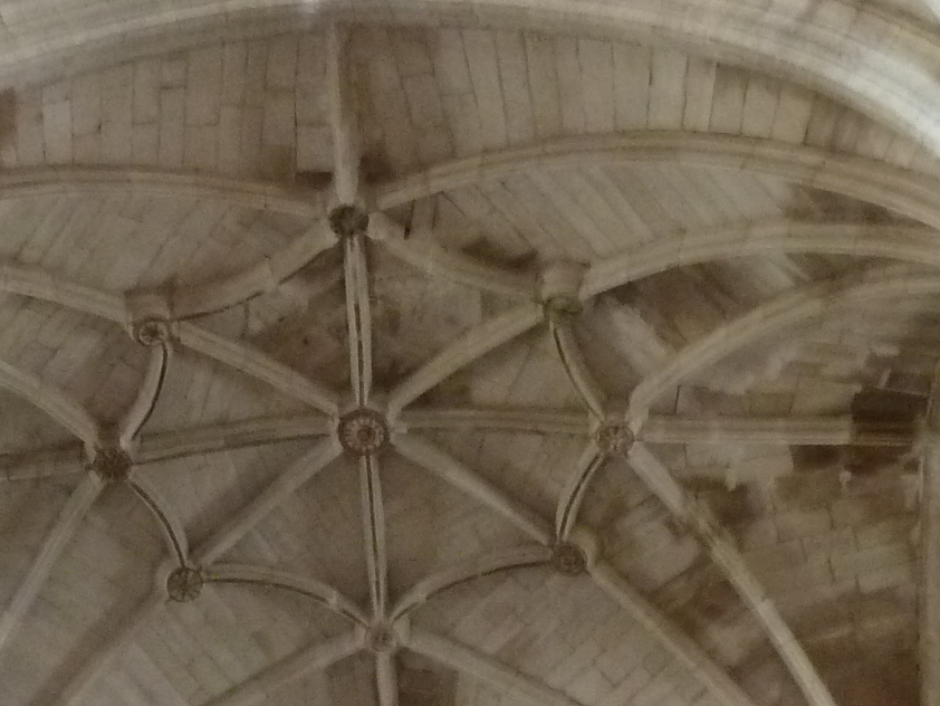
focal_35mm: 76
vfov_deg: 18.3
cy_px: 870
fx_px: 2064
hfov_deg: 25.6
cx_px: 393
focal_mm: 4.1
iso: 400
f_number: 3.3
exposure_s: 1/10
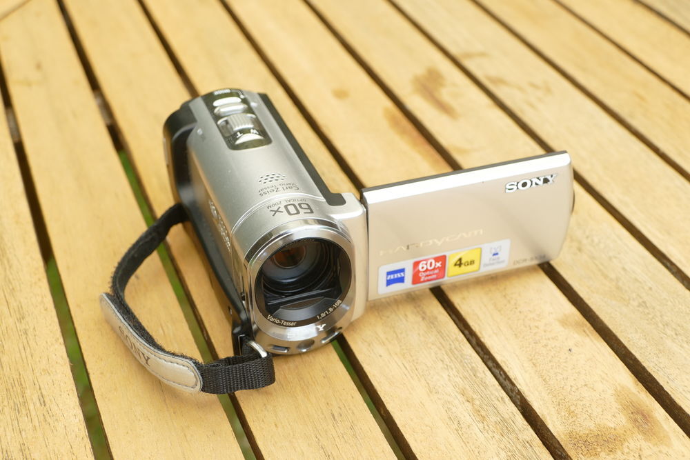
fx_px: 1112
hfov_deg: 34.5
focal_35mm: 58
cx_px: 345
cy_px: 230
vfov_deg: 23.4
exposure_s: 1/100
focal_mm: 21.01
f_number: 4
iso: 125
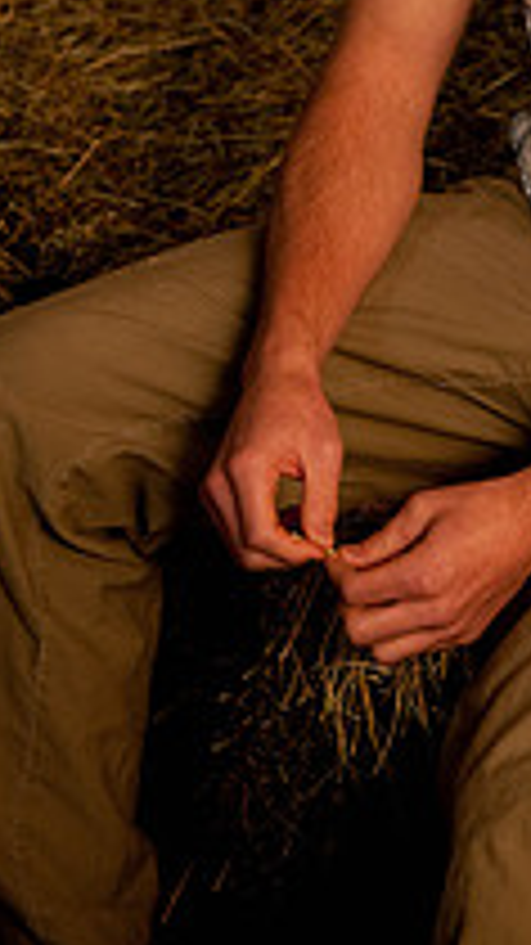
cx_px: 614
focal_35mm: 151
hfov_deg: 8.0
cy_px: -4
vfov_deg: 14.0
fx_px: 3786
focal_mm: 45
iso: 200
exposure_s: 1/250
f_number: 2.8
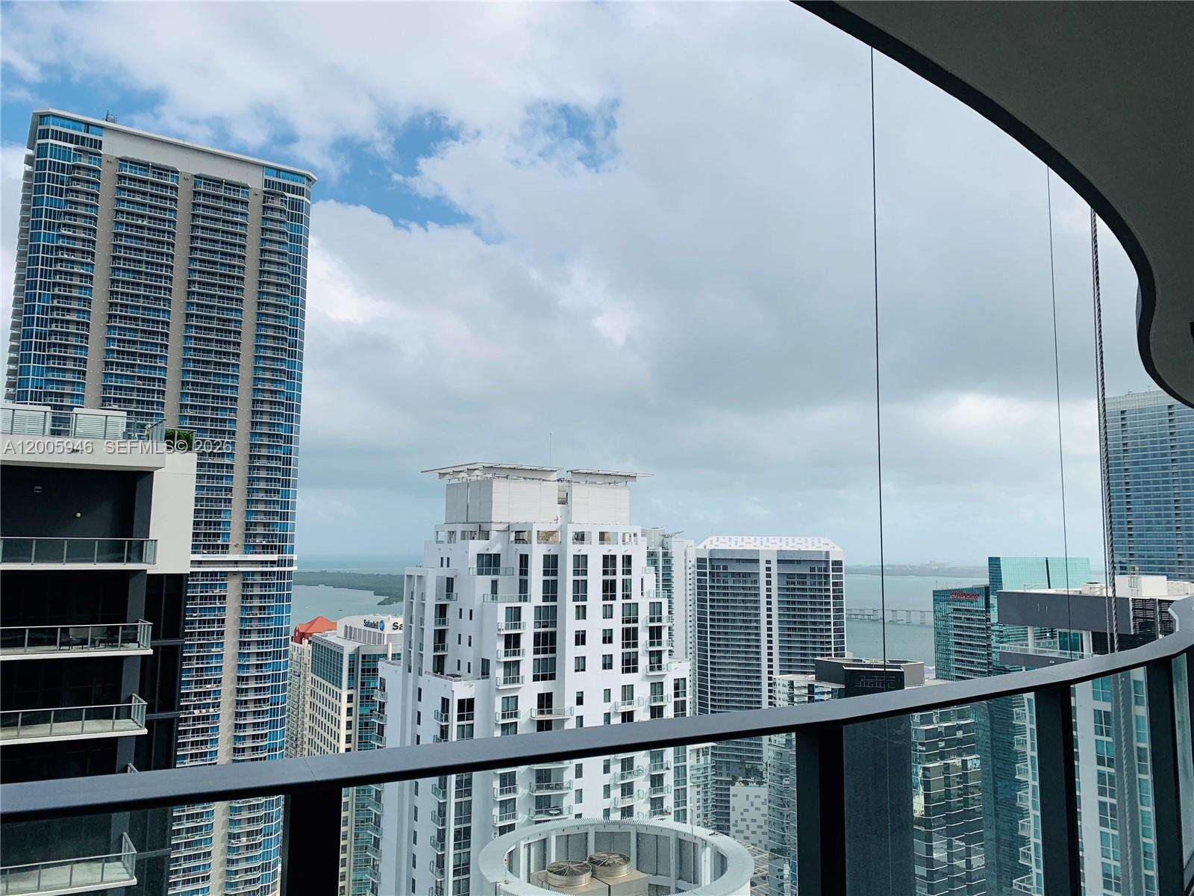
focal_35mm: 26
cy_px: 448
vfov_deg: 53.1
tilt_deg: +7.0
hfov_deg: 67.3
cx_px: 597
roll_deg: -1.0
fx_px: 897
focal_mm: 4.25
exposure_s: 1/3086
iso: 25
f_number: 1.8
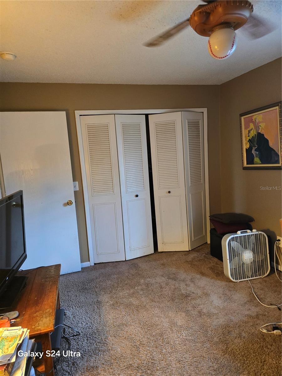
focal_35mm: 23
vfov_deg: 73.9
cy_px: 188
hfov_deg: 58.9
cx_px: 141
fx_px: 250
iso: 1000
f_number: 1.7
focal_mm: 6.3
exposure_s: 1/60
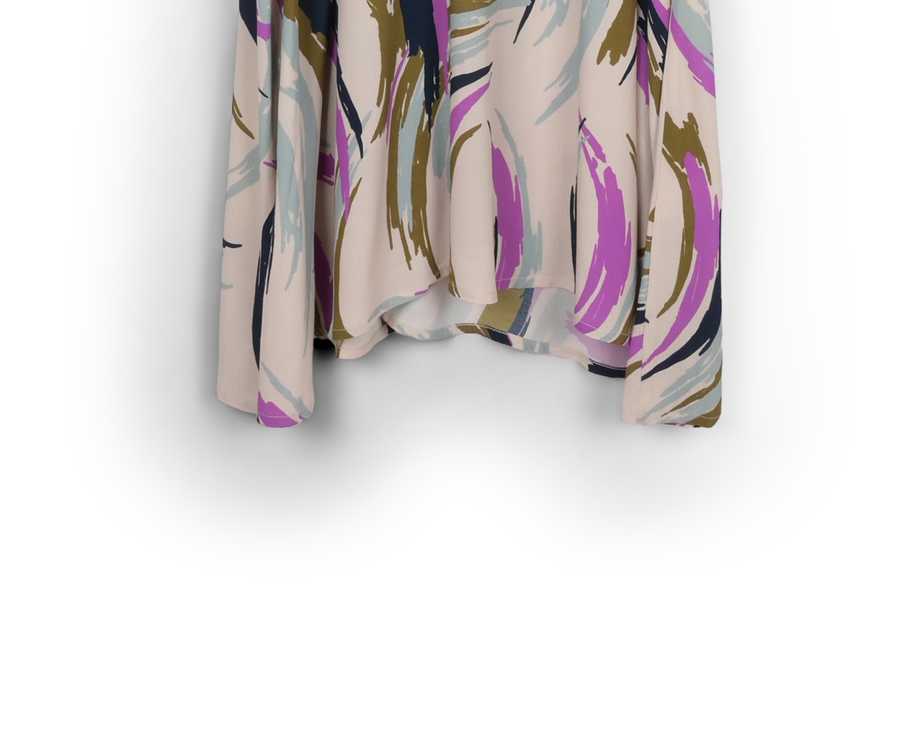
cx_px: 494
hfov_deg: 17.6
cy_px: -503
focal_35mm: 109
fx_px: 2961
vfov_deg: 13.0
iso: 100
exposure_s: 1/125
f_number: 13
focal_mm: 37
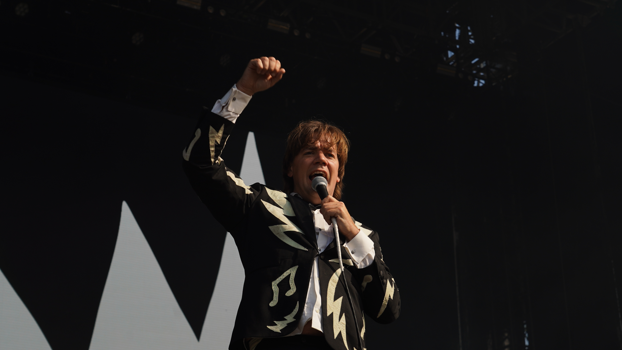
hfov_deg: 27.5
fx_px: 1270
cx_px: 346
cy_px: 210
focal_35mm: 77
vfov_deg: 15.7
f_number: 8
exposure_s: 1/400
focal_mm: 61
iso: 100
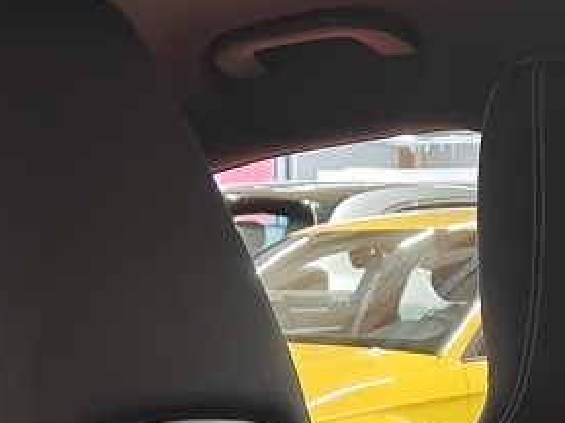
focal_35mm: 125
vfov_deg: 10.4
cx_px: 418
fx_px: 2040
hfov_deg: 15.7
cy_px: 985
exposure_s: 1/50
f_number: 1.8
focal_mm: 5.59
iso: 160
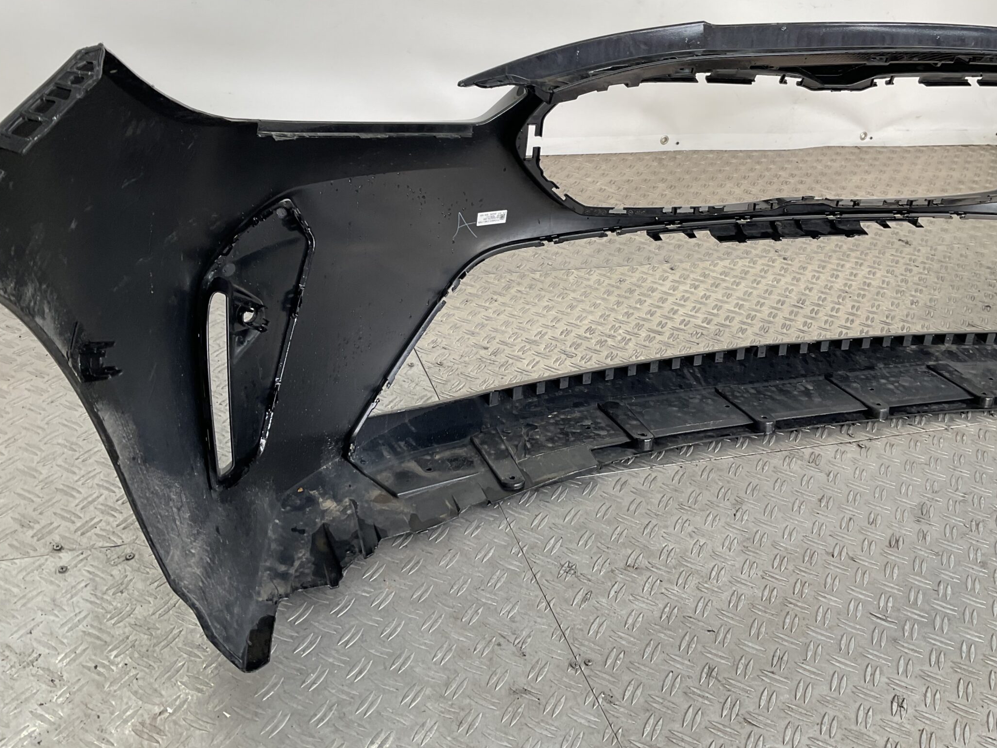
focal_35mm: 36
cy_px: 295
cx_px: 550
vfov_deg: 39.5
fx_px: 1037
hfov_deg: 51.3
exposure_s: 1/206
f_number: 1.8
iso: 16
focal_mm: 3
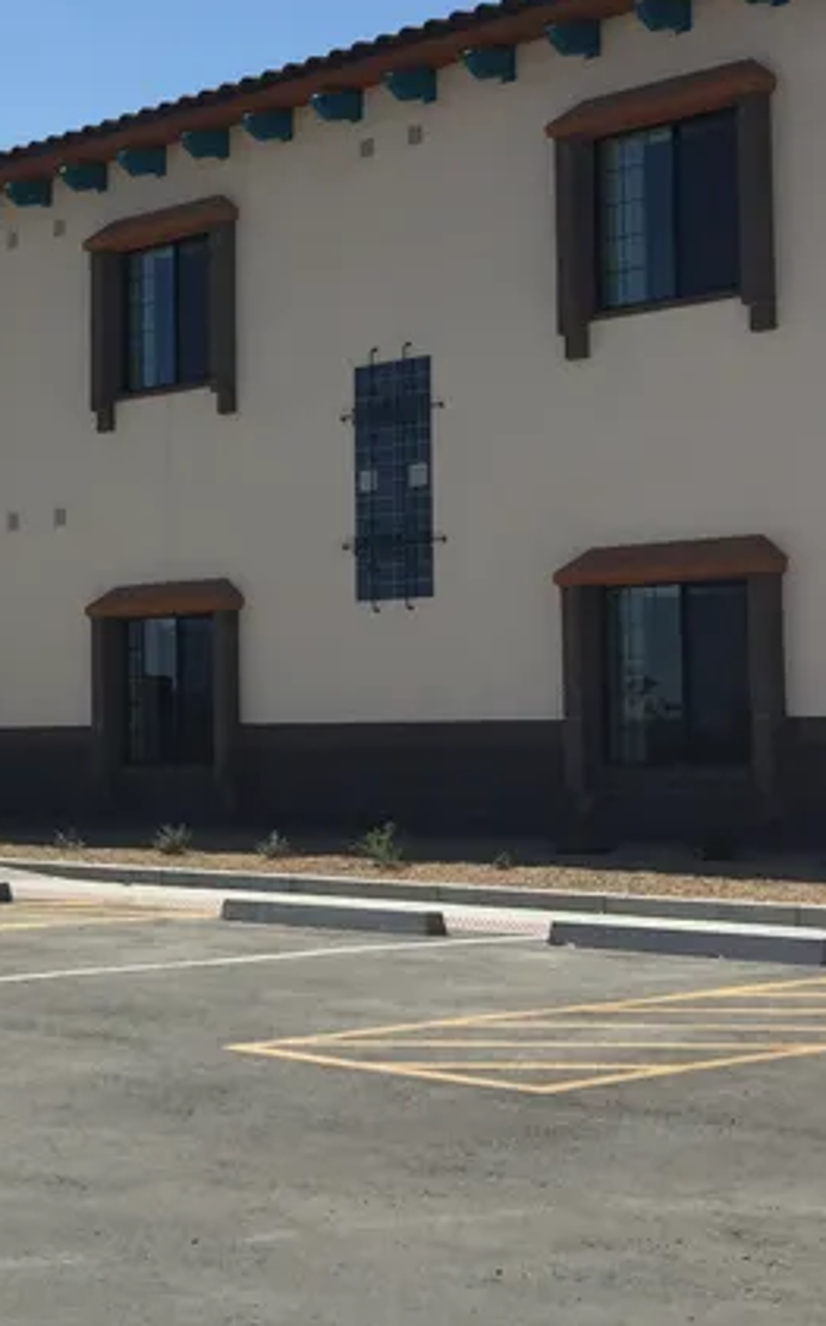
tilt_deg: +4.4
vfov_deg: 29.4
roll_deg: -2.0
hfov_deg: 18.0
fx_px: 2526
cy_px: 559
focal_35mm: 70
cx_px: -60
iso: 32
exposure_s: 1/3049
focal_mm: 4.2
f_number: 2.2
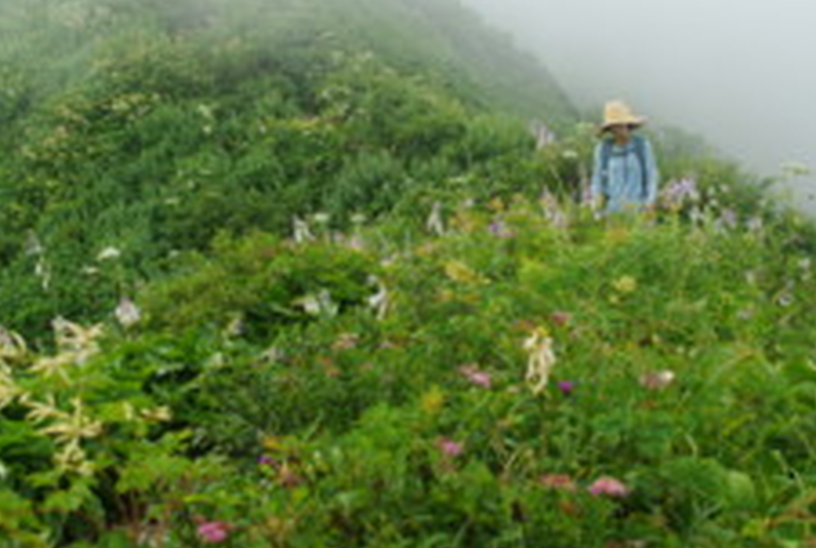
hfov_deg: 29.6
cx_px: 377
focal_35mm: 68
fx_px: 1544
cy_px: 111
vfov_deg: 19.9
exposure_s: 1/180
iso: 100
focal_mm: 23.13
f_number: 6.7
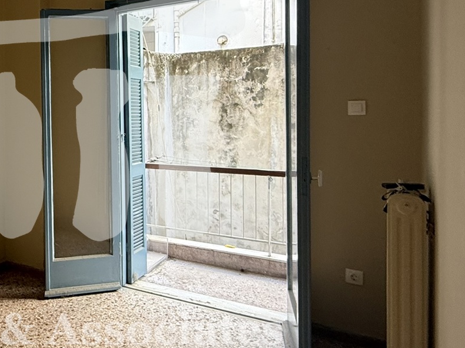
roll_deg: -0.5
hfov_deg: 47.6
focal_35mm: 34
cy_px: 117
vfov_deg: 41.3
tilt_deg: -1.0
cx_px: 34
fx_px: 457
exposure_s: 1/99
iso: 125
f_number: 2.2
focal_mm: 2.22
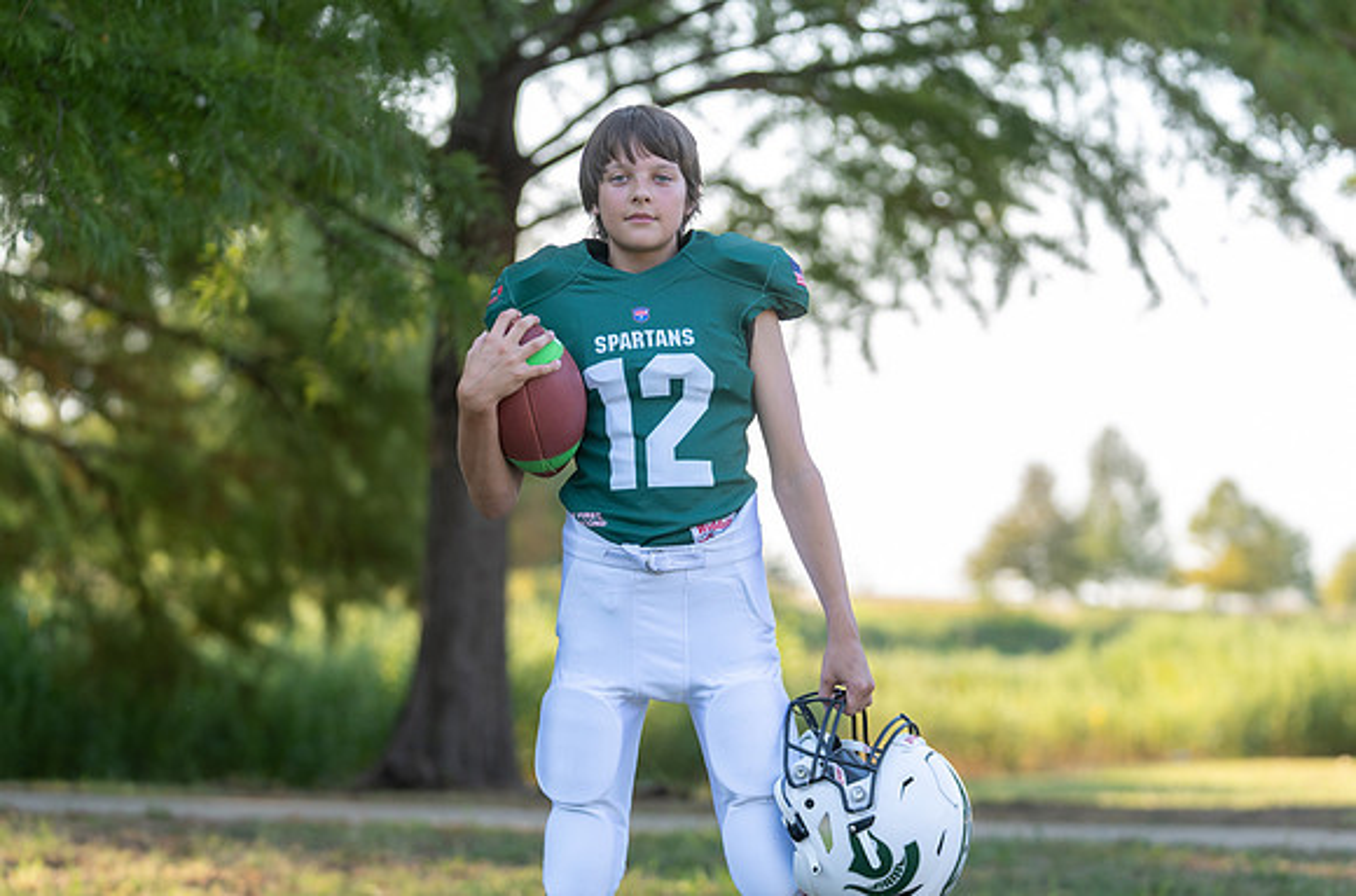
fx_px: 4128
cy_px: 444
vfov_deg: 12.4
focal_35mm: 110
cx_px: 689
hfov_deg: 18.7
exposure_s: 1/320
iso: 125
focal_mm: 95
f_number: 2.8
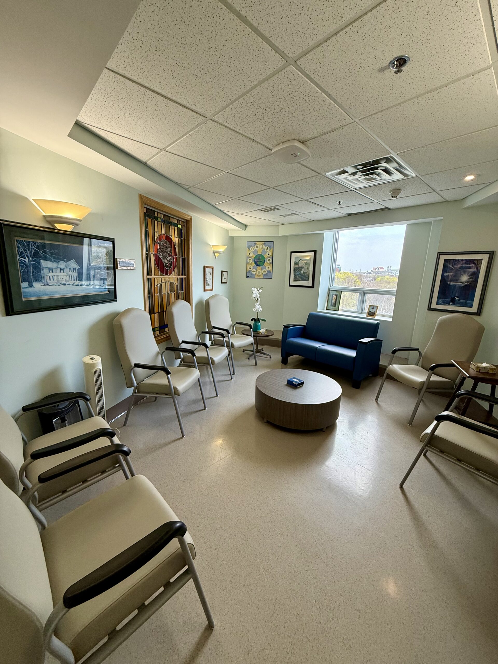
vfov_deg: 102.1
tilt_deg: -13.0
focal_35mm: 14
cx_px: 249
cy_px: 332
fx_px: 269
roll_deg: -2.5
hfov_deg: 85.7
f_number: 2.2
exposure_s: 1/120
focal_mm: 2.22
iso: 125
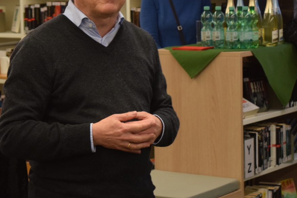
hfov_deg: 15.2
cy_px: 68
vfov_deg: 10.2
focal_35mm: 135
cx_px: 135
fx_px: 1114
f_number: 5.6
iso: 1250
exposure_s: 1/60
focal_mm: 52
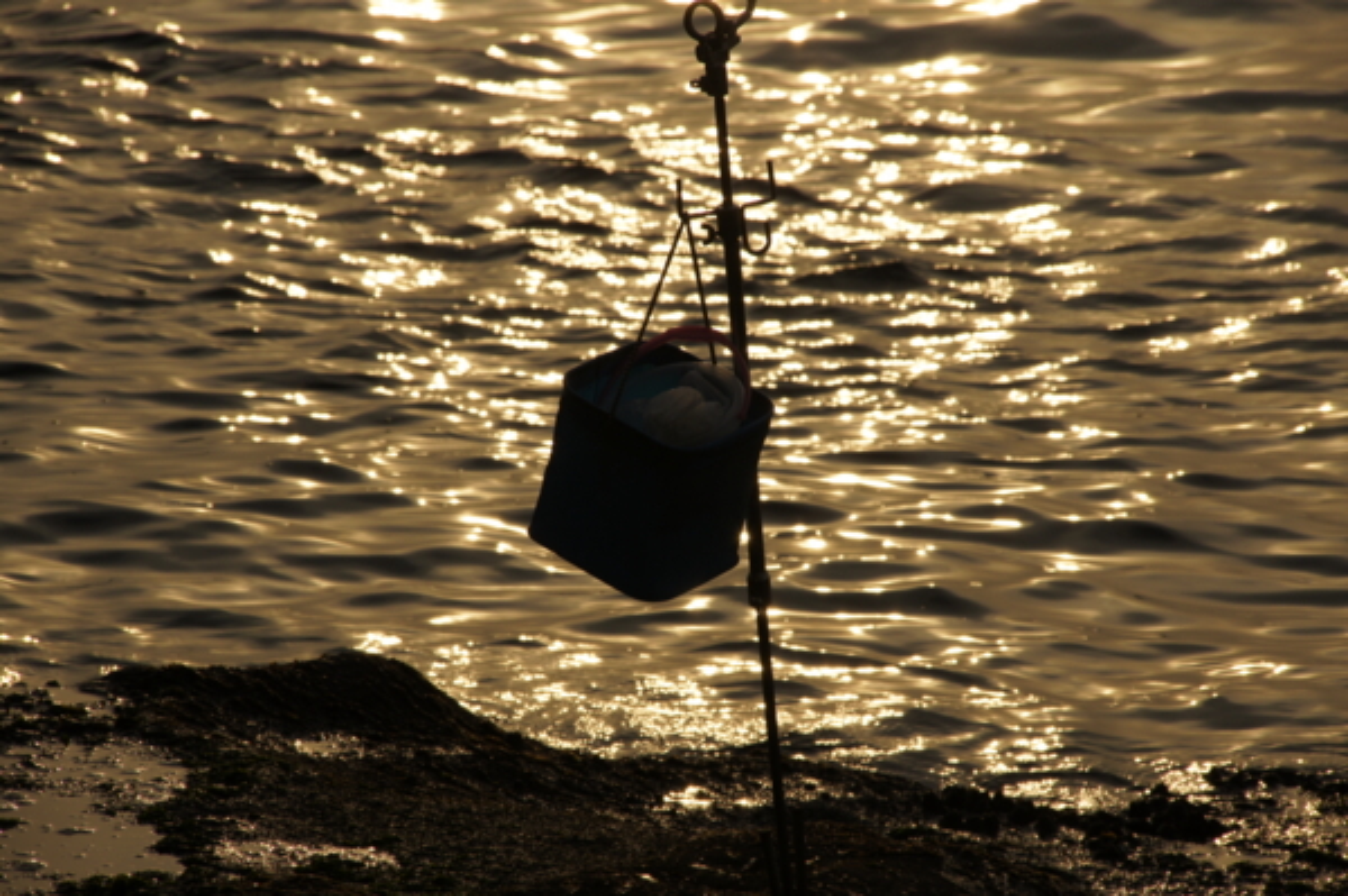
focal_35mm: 202
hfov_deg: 10.2
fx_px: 7576
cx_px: 674
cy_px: 448
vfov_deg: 6.8
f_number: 10
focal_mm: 135
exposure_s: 1/2000
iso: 200
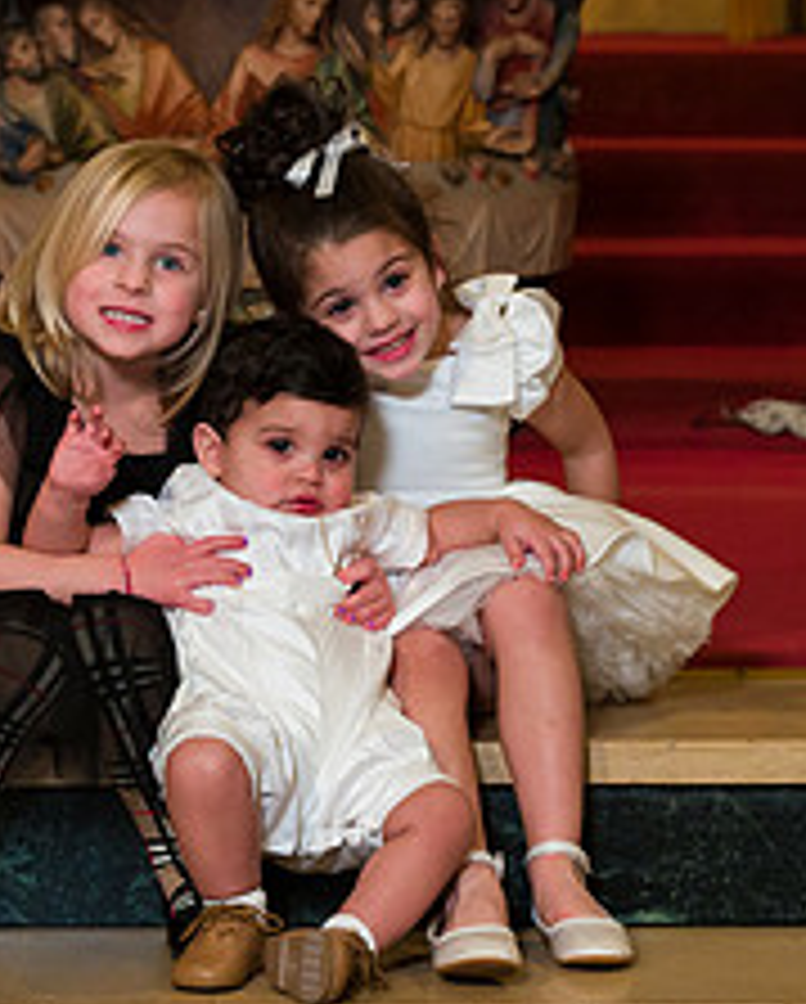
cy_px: 419
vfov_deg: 9.9
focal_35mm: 195
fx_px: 5803
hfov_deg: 7.9
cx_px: 396
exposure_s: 1/200
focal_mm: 80
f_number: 5.6
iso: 1600
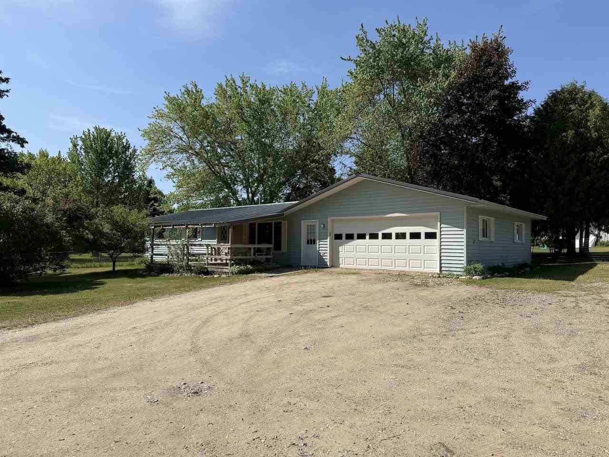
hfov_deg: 71.6
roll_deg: -1.1
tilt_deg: +1.6
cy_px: 228
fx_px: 422
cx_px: 304
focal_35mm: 24
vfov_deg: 56.8
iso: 80
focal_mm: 6.76
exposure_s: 1/4975
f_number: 1.78
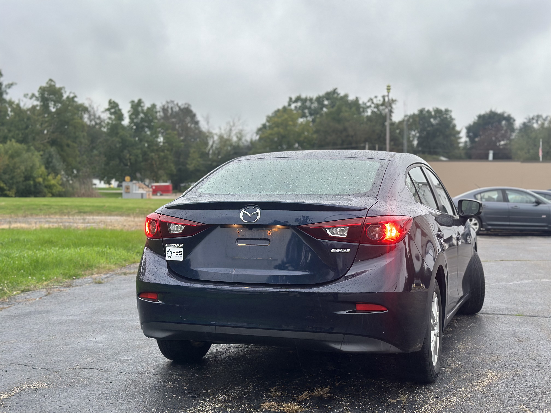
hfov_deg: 39.7
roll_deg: -1.3
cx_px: 276
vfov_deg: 30.3
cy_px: 206
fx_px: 764
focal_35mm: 48
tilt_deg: +0.6
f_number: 1.78
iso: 200
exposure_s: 1/60
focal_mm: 6.86
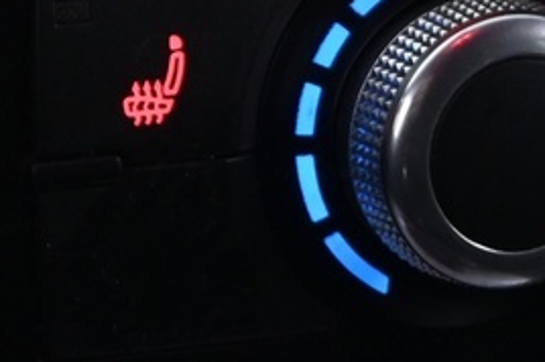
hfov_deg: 8.5
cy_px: -153
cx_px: -319
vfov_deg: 5.8
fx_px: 3568
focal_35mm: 236
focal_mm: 26
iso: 1000
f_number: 4.5
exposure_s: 1/5
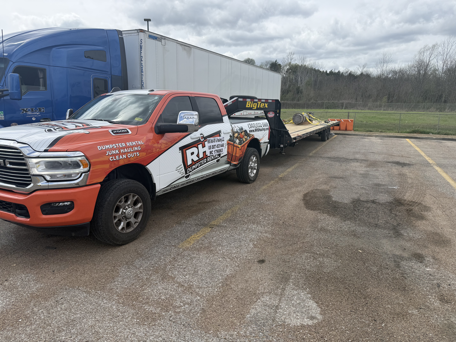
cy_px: 171
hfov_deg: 71.6
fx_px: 316
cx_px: 228
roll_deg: -3.2
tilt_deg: -12.9
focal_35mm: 24
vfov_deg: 56.8
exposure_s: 1/3759
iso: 80
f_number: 1.78
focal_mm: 6.76
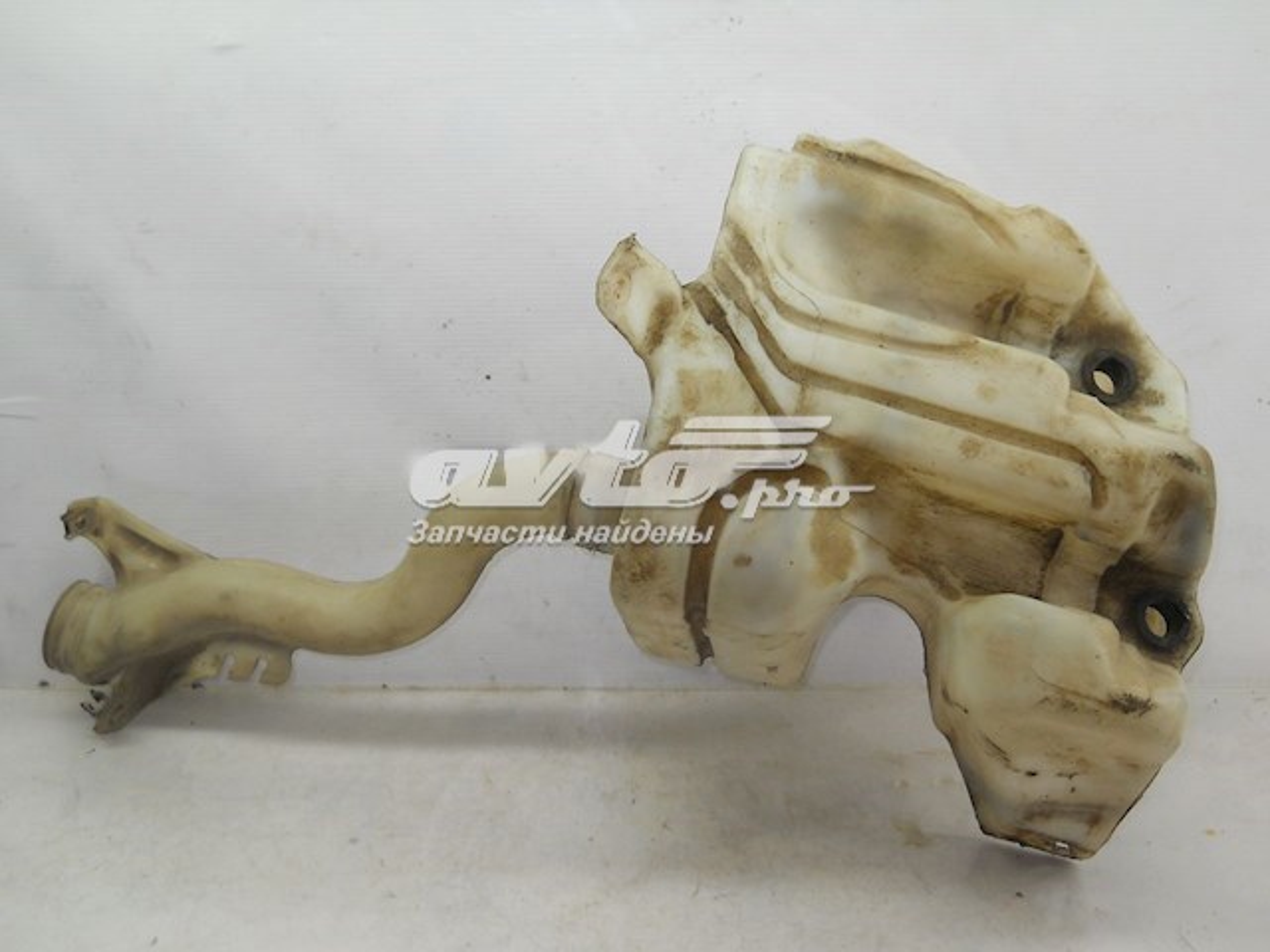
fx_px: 1504
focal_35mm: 41
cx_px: 635
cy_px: 476
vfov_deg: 35.1
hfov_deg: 45.8
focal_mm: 6.72
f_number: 3.1
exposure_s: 1/50
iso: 80
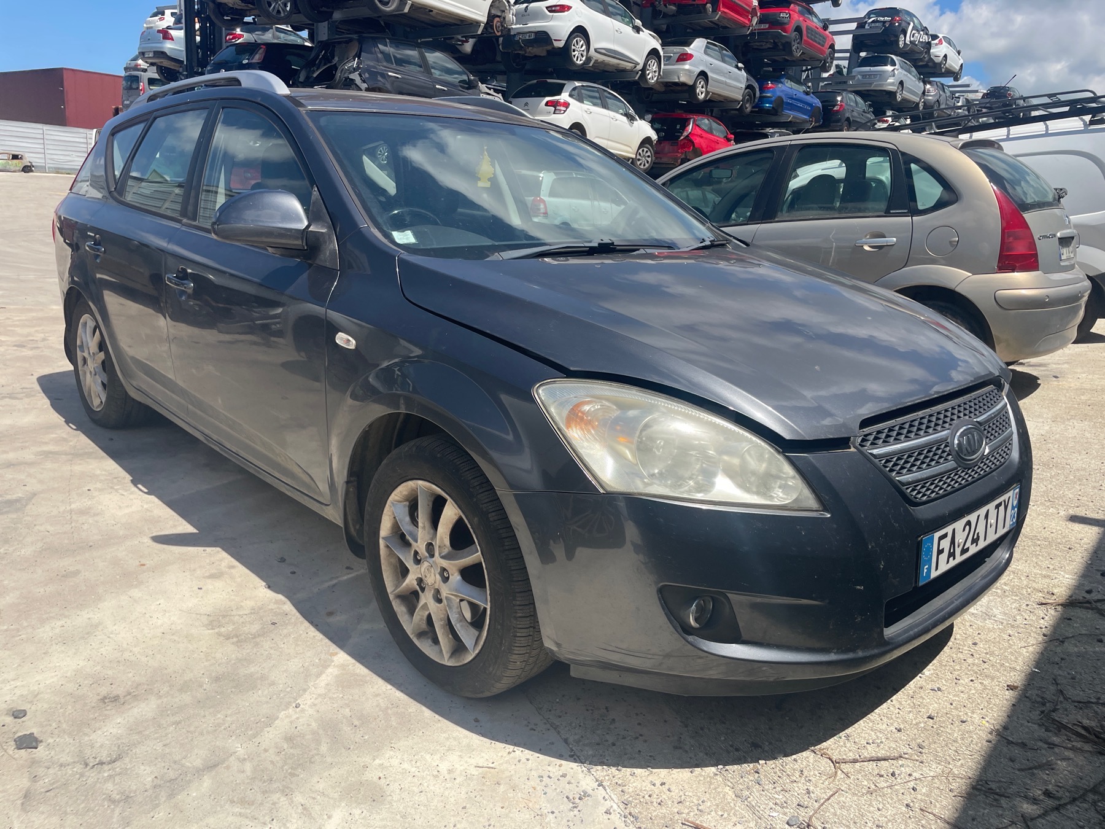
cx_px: 552
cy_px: 414
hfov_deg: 67.3
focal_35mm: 26
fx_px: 830
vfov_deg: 53.1
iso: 32
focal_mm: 4.2
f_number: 1.6
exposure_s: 1/3509
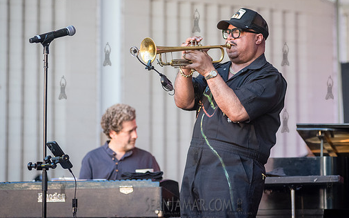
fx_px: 1388
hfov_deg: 14.3
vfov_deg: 9.0
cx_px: 196
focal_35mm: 146
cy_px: 87
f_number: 4
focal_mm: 125
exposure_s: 1/640
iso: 3200
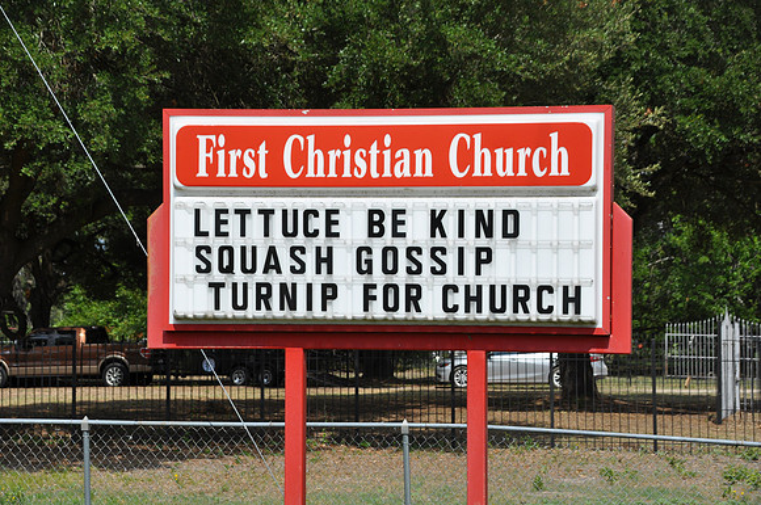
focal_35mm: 117
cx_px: 380
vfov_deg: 11.7
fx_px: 2470
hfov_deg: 17.5
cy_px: 252
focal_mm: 78
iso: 200
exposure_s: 1/400
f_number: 10
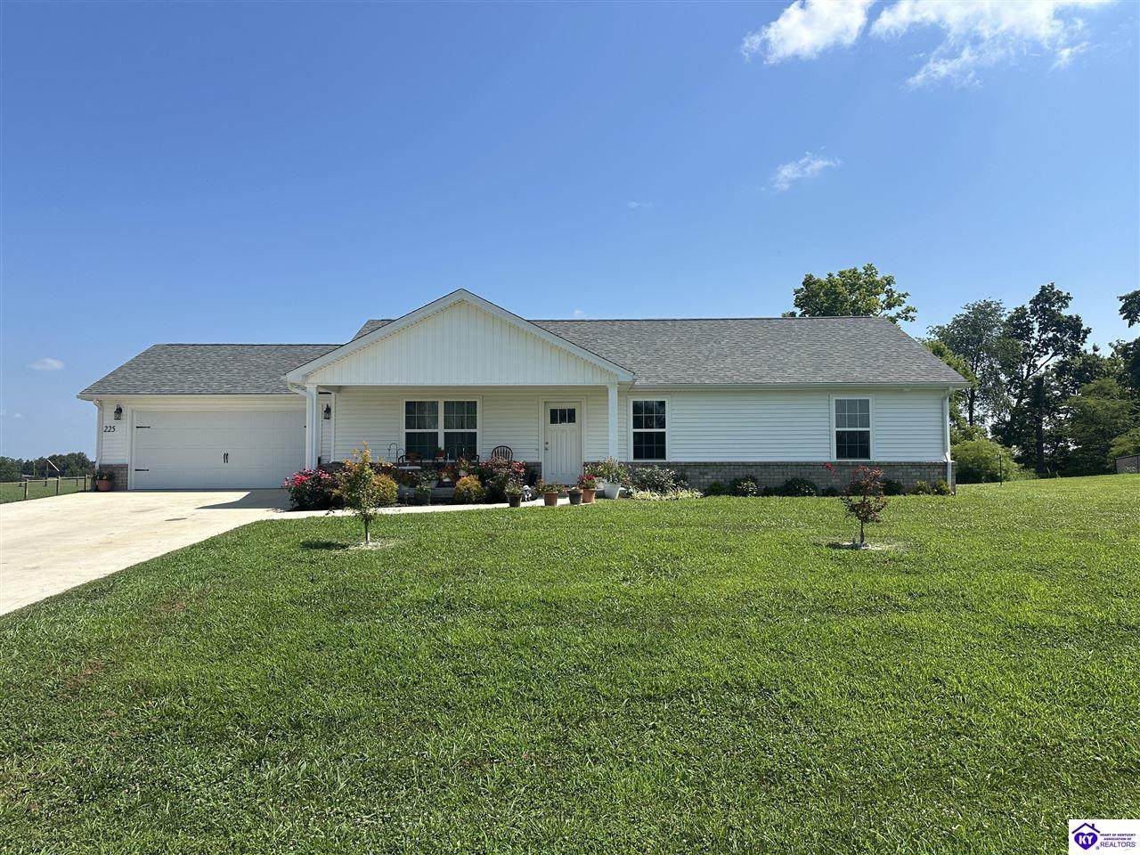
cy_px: 428
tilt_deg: +3.6
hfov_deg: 71.6
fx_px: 790
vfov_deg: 56.8
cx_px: 570
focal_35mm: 24
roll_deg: +0.0
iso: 80
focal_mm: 6.86
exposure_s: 1/5263
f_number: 1.78
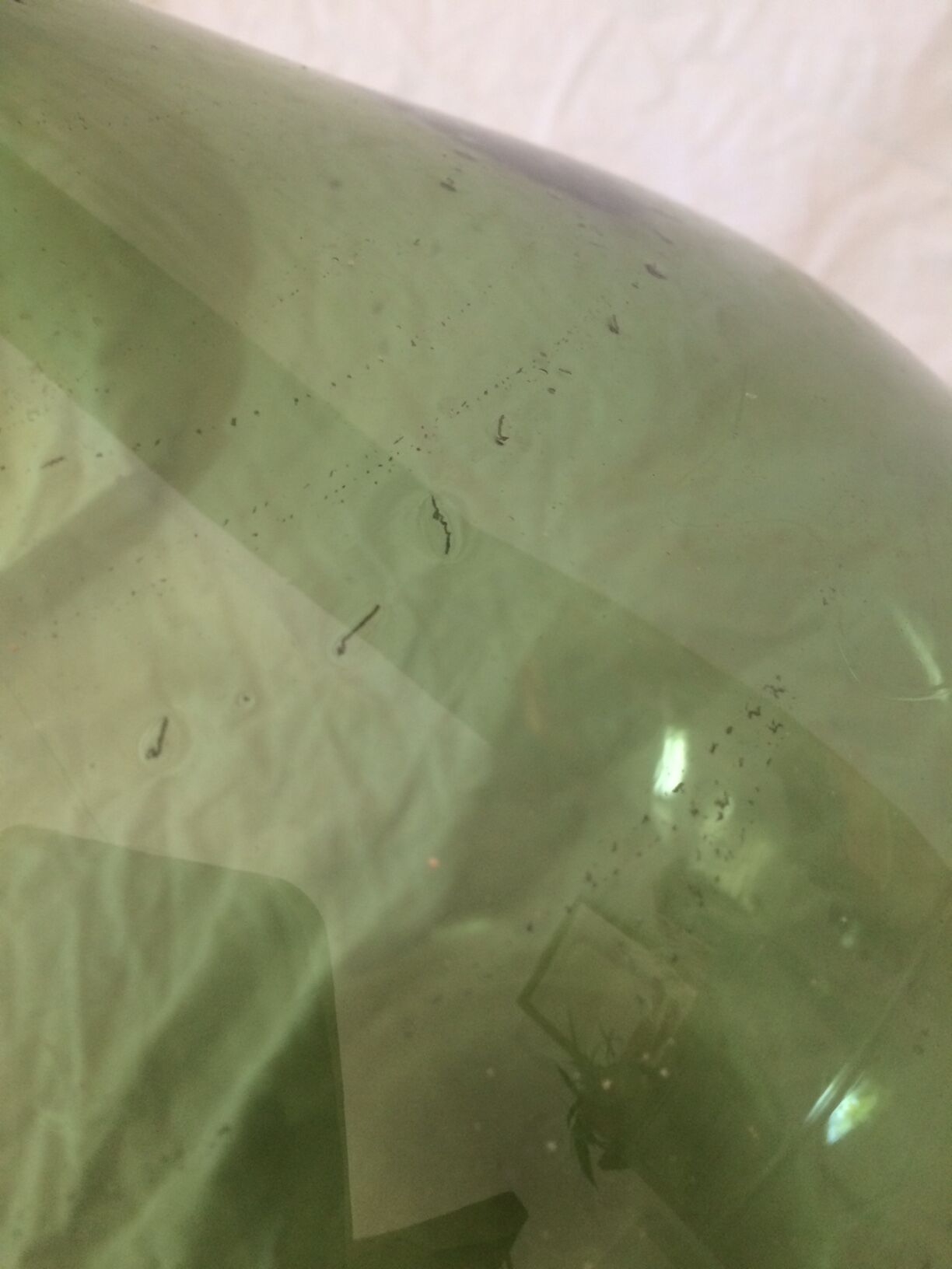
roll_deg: +22.4
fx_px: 1063
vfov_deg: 61.7
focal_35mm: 29
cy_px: 634
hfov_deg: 48.2
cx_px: 476
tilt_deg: -44.4
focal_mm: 4.15
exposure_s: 1/33
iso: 125
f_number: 2.2
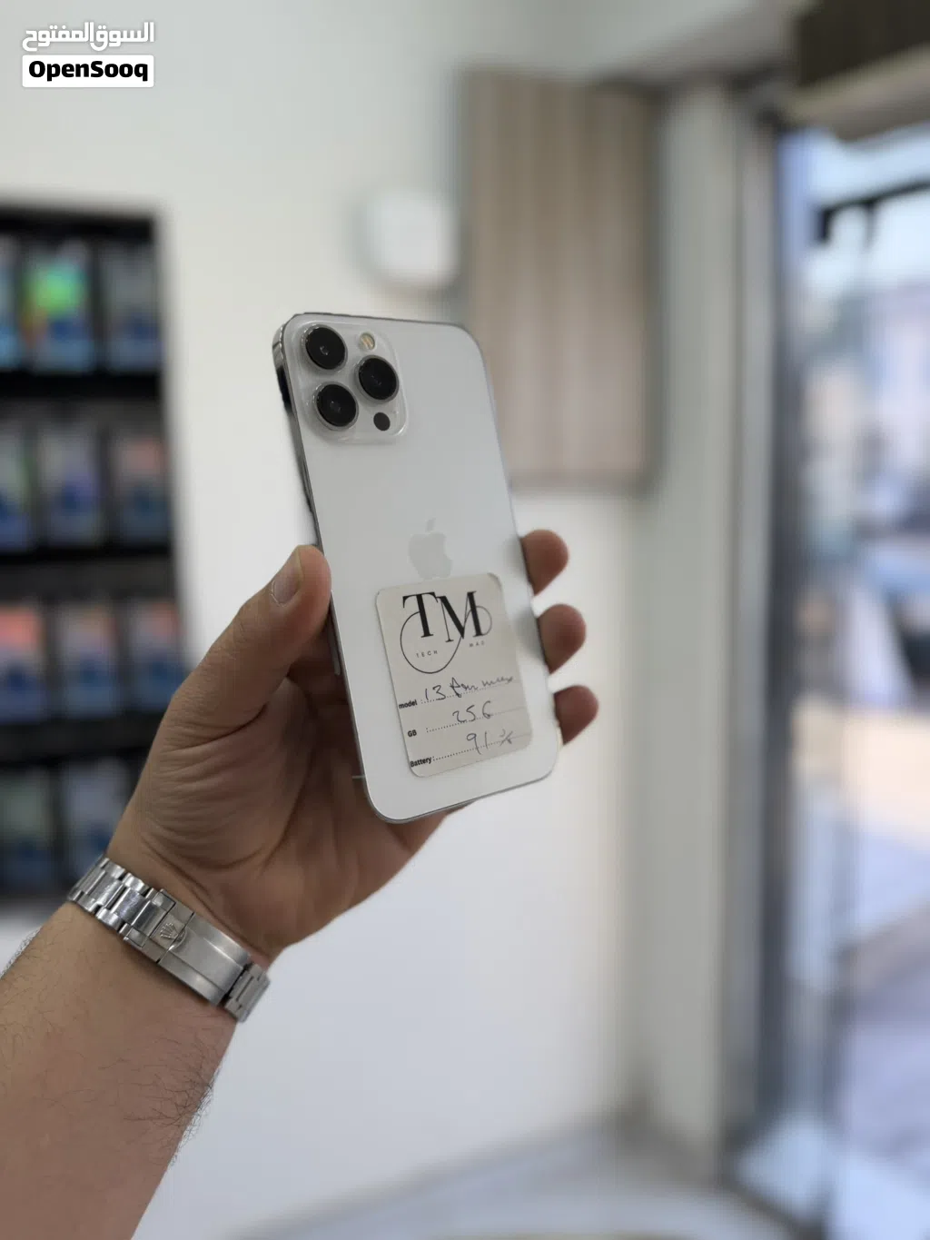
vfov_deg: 71.6
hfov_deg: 56.8
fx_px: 860
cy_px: 620
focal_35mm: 24
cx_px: 465
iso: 100
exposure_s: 1/464
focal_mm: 6.76
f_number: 1.78
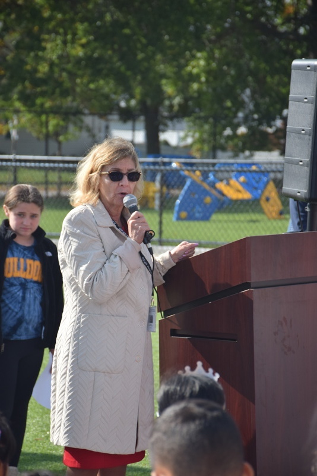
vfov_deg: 13.7
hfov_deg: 9.2
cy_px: 238
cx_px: 158
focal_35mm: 150
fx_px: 1979
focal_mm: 100
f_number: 6.3
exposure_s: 1/640
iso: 200
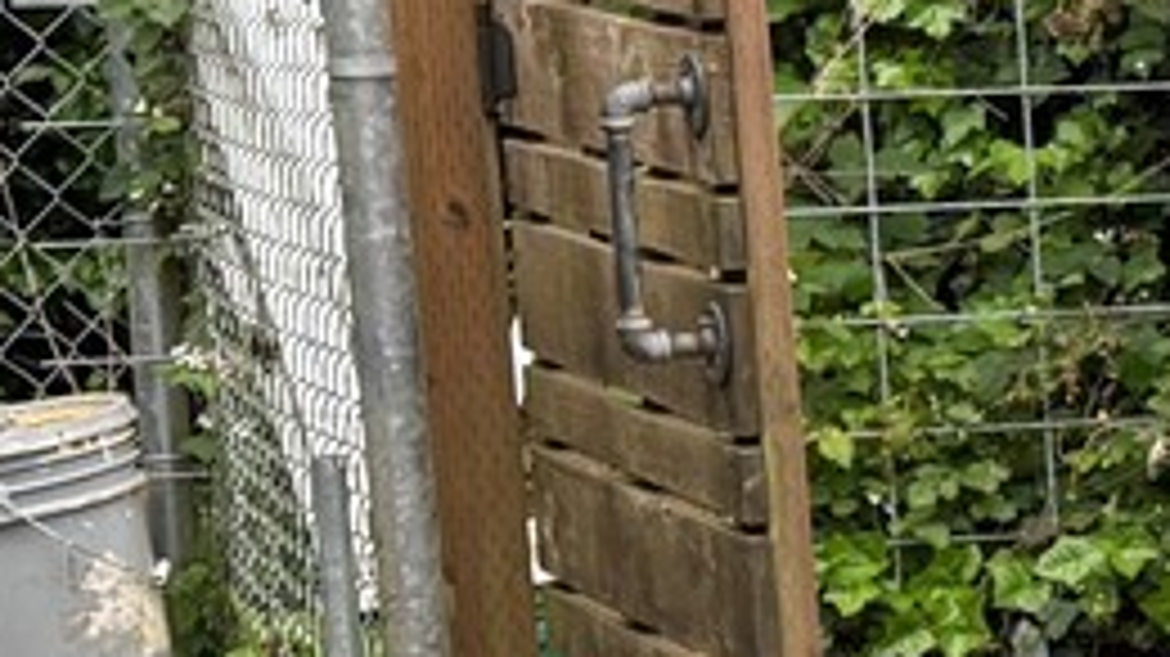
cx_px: 2637
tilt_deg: -7.2
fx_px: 4993
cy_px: 446
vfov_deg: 7.5
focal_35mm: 161
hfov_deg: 11.5
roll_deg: +0.8
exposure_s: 1/421
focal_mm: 6.76
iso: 80
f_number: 1.78
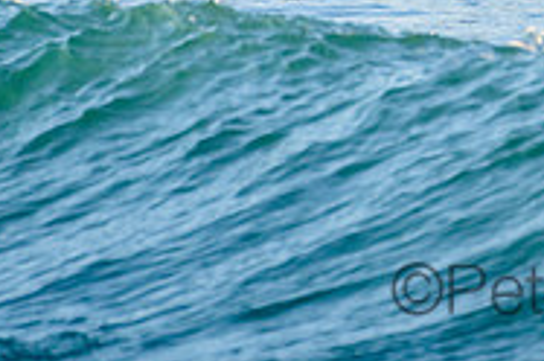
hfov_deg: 1.1
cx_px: 721
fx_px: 28737
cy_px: -200
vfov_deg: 0.7
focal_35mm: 1905
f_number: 5.6
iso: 560
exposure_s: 1/2000
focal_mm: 500
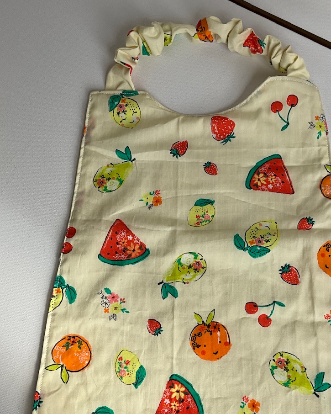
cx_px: 207
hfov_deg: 37.1
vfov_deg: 45.6
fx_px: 490
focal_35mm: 40
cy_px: 243
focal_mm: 3
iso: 25
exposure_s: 1/709
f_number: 1.8
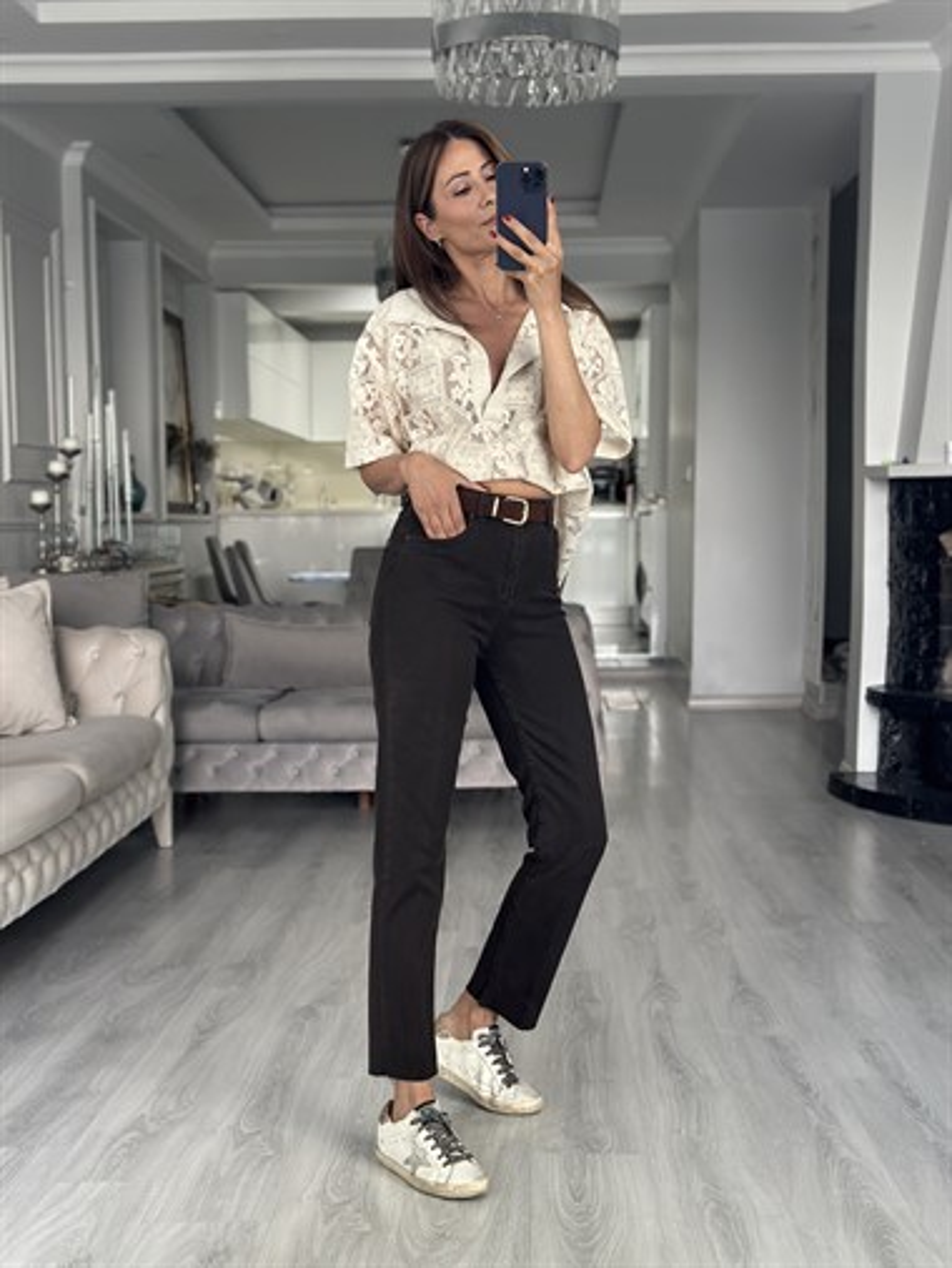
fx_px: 1759
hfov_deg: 30.3
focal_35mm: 48
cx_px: 476
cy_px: 634
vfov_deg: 39.6
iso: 200
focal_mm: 6.86
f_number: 1.78
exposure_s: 1/60
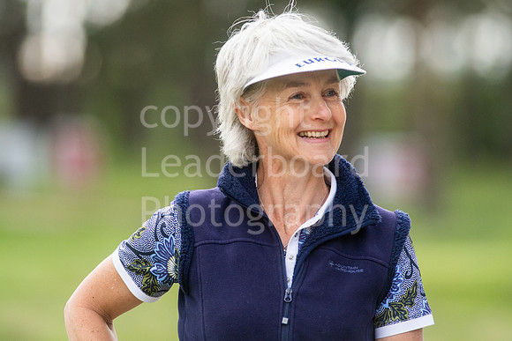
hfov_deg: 4.6
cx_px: 256
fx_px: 6401
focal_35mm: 450
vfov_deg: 3.1
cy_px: 170
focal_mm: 300
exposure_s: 1/3200
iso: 800
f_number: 5
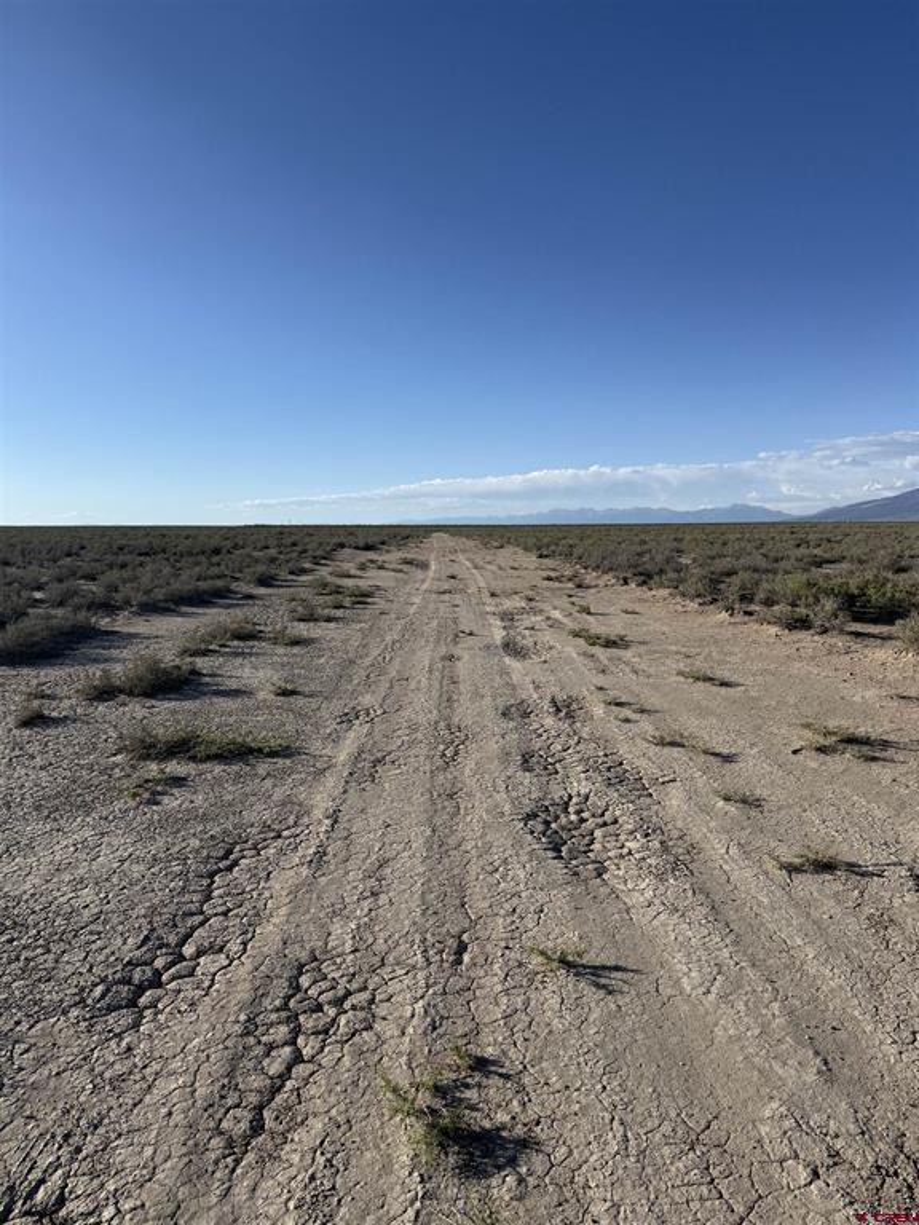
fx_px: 850
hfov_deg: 56.8
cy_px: 612
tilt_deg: -3.6
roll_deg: -0.4
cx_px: 460
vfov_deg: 71.6
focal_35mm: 24
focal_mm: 6.76
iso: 80
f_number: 1.78
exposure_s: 1/6173
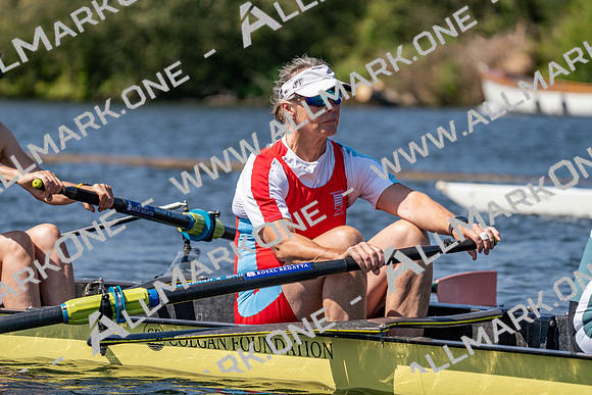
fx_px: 4194
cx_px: 296
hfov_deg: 8.1
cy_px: 198
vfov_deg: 5.4
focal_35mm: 255
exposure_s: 1/2000
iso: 250
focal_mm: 255
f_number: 5.6
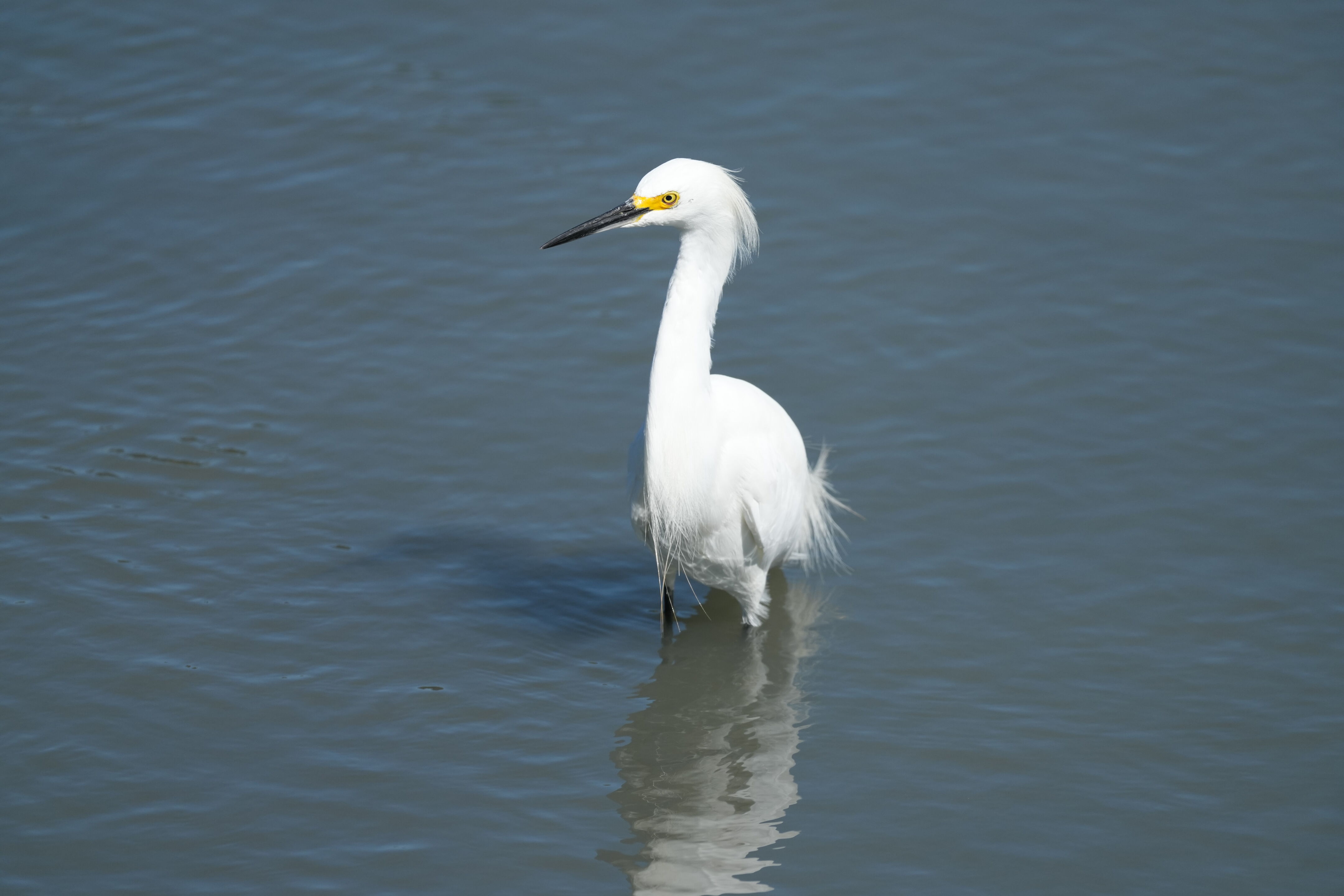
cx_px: 672
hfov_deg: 3.7
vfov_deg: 2.5
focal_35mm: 560
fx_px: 20905
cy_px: 448
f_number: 6.3
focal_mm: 560
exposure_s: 1/2000
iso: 500
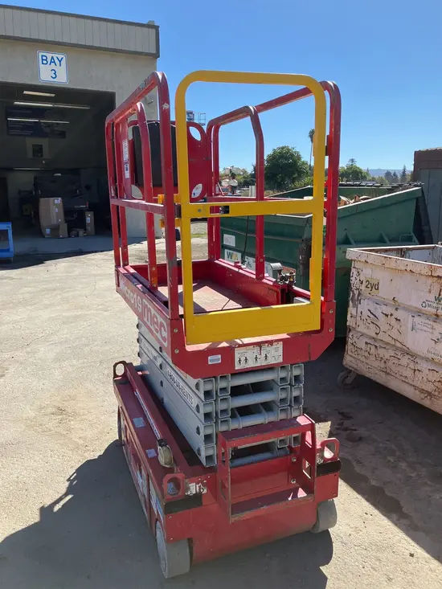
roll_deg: +0.4
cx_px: 221
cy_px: 294
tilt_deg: -11.8
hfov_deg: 49.8
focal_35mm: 28
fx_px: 477
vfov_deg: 63.4
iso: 32
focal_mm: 3.99
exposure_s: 1/1215
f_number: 1.8
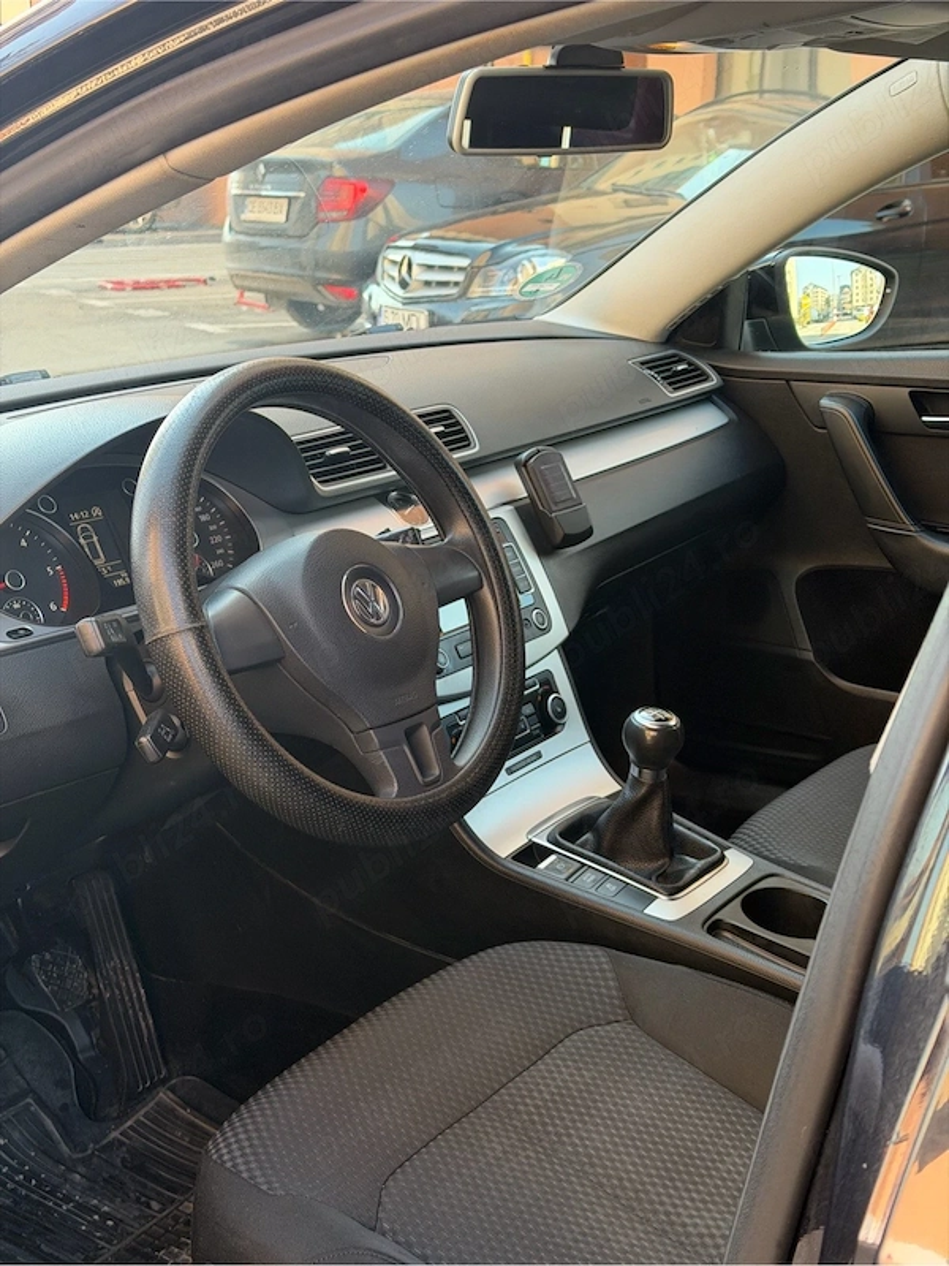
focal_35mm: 48
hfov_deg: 30.3
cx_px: 474
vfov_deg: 39.7
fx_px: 1755
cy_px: 633
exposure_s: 1/192
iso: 80
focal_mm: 6.76
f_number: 1.78
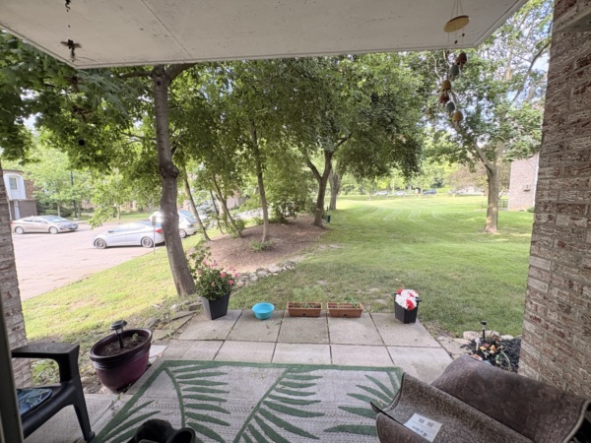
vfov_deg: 85.7
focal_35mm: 14
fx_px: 239
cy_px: 222
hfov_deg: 102.1
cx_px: 296
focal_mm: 2.22
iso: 64
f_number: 2.2
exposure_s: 1/126
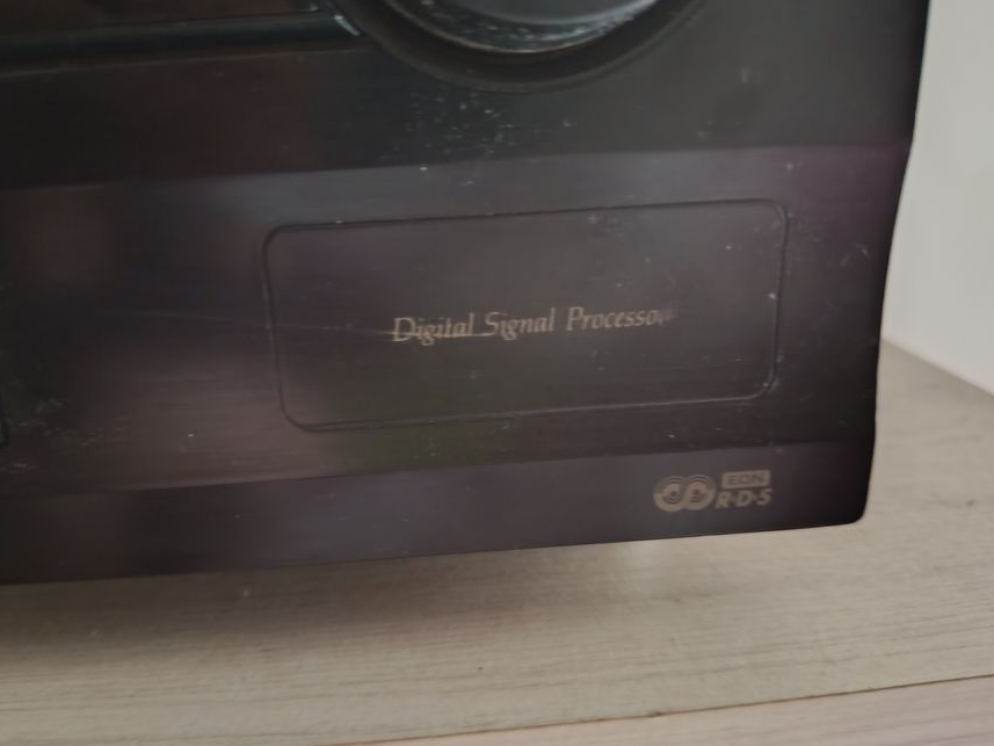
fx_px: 804
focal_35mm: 28
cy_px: 408
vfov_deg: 49.7
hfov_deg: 63.3
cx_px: 452
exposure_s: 1/16.7
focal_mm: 5.24
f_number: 1.7
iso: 2000
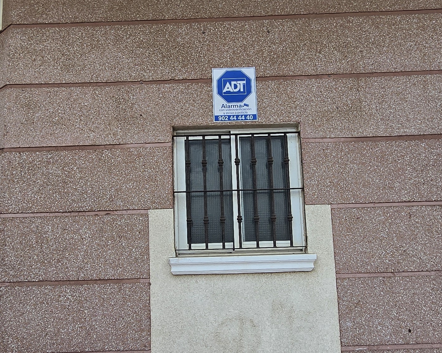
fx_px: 471
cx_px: 203
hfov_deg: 50.2
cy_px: 183
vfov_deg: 41.1
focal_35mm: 36
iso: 50
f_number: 2.2
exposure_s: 1/316
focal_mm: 2.2
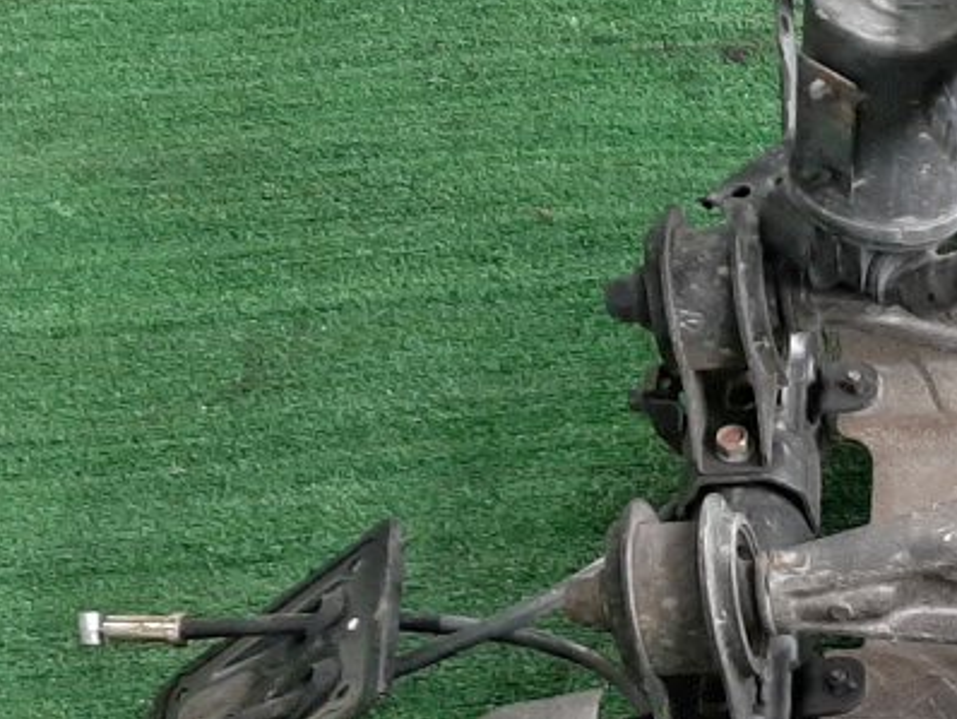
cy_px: 1149
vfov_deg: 14.4
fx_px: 2600
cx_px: 1438
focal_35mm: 94
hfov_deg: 18.5
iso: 126
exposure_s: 1/50
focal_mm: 3.93
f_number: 1.7
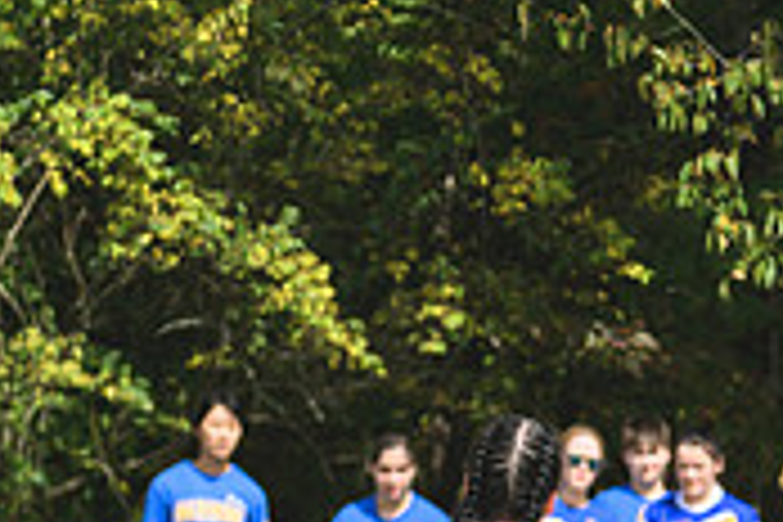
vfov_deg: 1.4
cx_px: 796
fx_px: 21748
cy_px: 374
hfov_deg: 2.1
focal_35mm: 1000
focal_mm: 200
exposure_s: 1/1000
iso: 160
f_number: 5.3
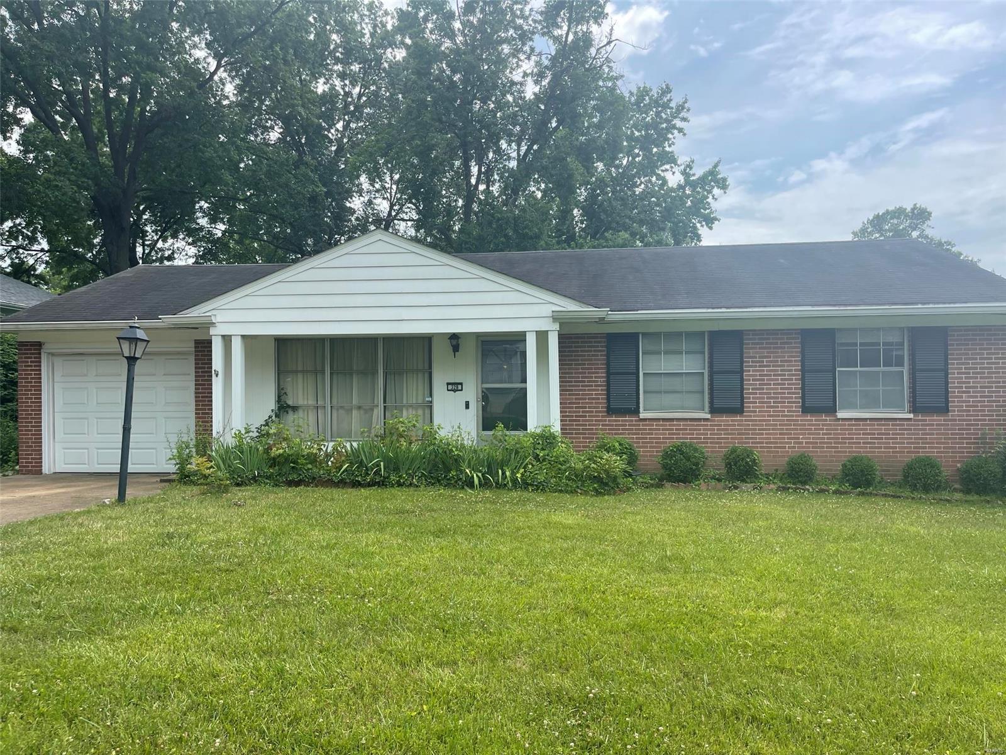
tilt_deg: -0.5
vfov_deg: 53.1
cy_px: 378
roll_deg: +0.4
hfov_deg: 67.3
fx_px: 756
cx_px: 503
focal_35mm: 26
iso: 32
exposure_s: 1/1575
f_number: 1.6
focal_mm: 5.1
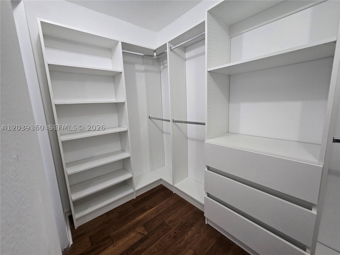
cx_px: 170
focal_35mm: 13
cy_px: 128
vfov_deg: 89.9
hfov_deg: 106.2
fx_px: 128
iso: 200
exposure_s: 1/60
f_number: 2.2
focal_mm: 2.2
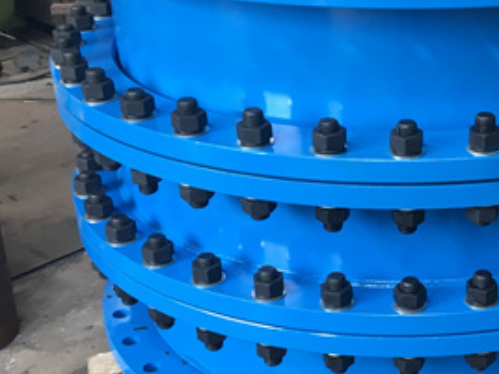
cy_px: 199
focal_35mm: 65
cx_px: 434
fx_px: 937
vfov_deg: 22.6
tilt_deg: -23.7
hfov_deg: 28.8
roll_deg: -1.3
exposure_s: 1/33
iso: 32
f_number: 2.2
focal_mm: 4.15
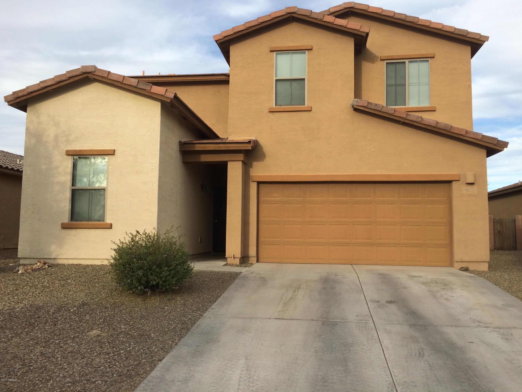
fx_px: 437
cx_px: 261
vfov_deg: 48.2
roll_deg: +0.4
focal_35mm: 29
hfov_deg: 61.7
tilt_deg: +3.2
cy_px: 196
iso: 32
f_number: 2.2
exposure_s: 1/774
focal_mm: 4.15
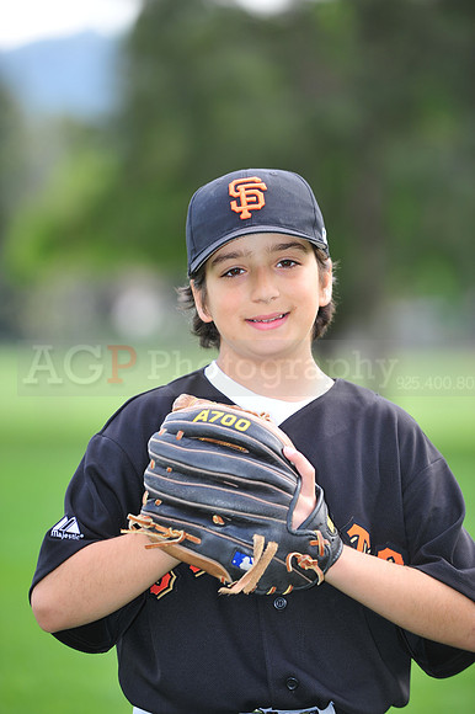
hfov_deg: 6.9
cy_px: 357
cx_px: 238
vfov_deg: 10.3
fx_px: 3963
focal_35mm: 200
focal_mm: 200
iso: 200
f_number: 4.5
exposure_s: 1/250
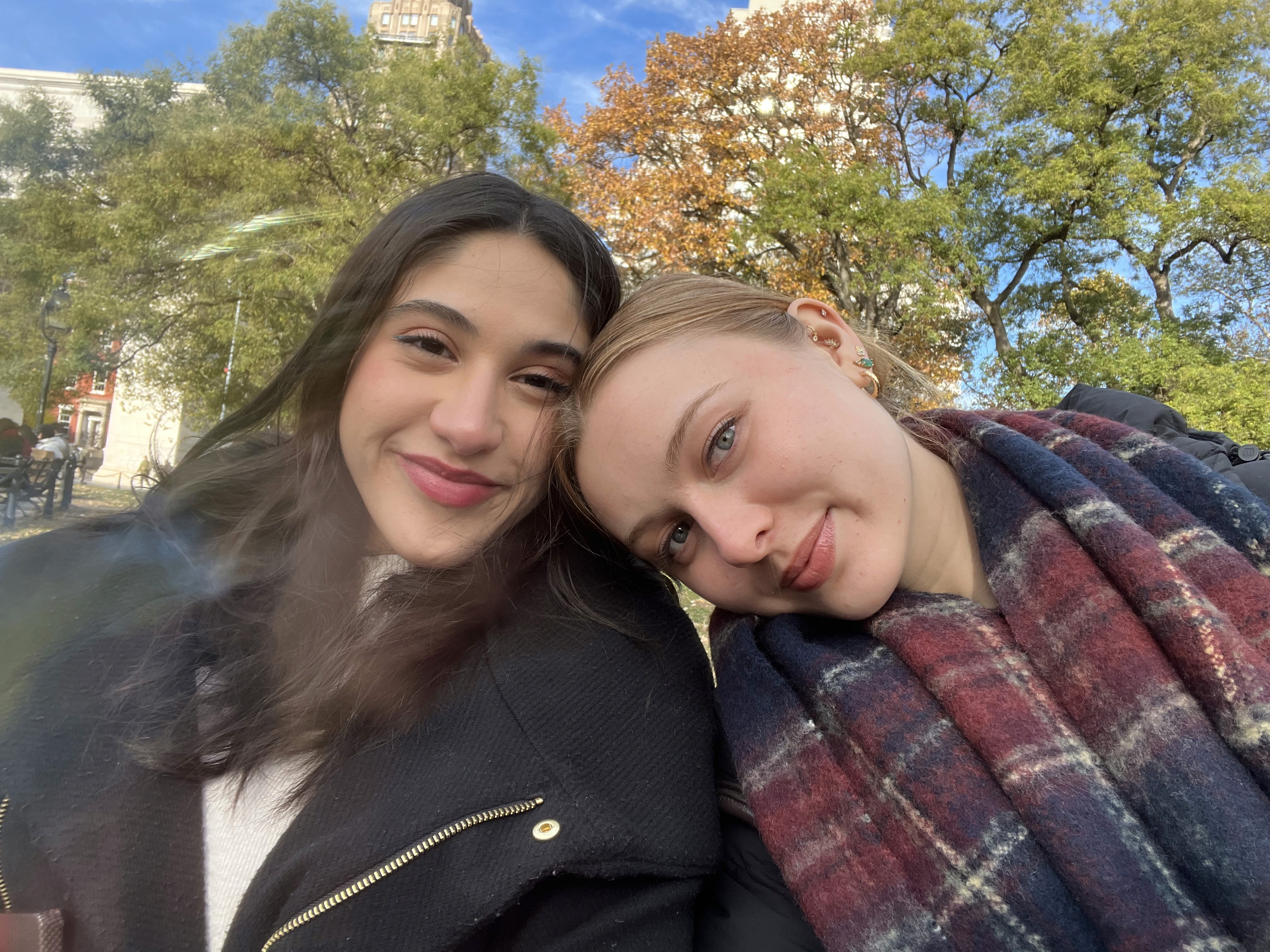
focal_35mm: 23
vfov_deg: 58.9
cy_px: 476
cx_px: 635
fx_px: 844
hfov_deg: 73.9
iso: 32
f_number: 2.2
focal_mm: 2.71
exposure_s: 1/318
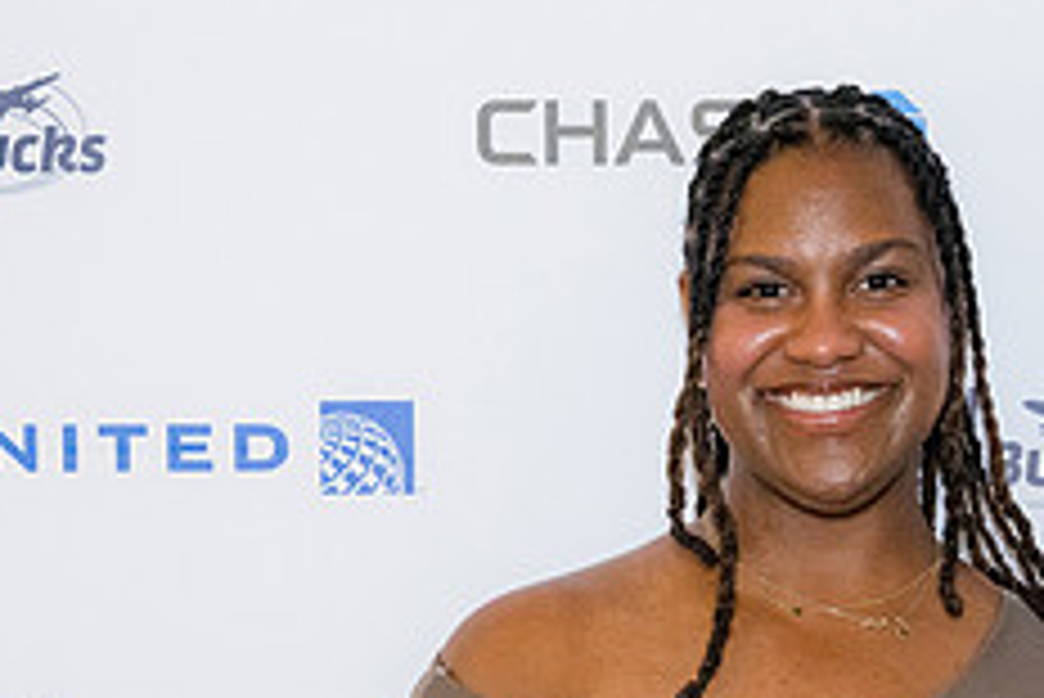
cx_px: 846
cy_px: 628
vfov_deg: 10.1
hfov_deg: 15.1
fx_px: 3917
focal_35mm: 135
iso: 3200
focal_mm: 54
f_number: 4
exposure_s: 1/125
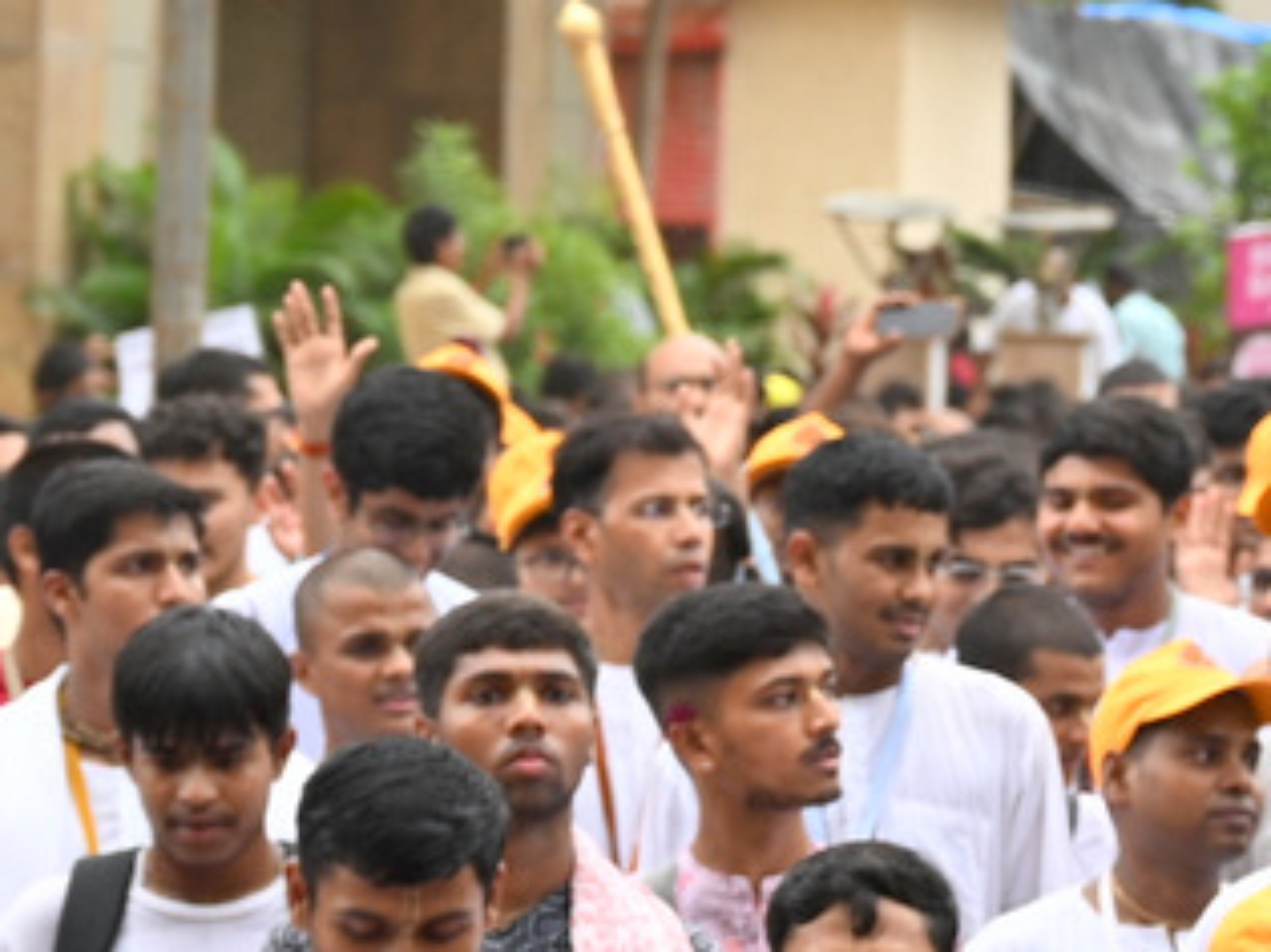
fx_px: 15048
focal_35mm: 410
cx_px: 1497
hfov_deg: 4.8
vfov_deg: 3.6
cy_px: 623
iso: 160
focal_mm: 84
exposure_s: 1/125
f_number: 6.3
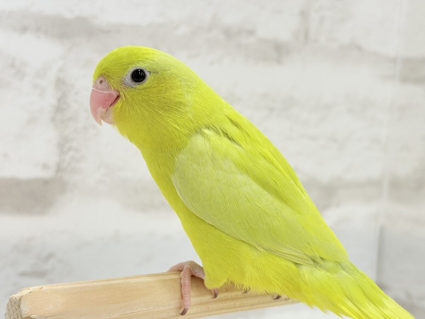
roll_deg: -3.2
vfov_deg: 28.0
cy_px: 160
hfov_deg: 36.8
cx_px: 212
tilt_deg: -4.6
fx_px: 638
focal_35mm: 52
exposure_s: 1/100
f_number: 1.6
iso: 64
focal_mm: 5.96
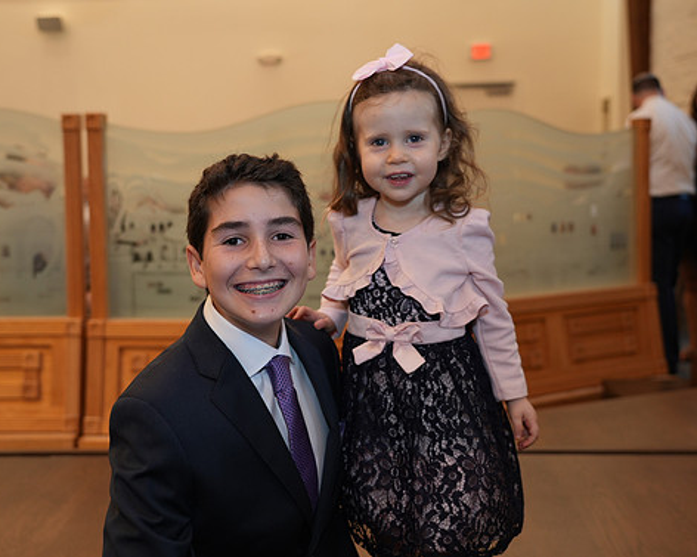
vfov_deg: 33.4
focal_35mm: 45
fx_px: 928
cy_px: 274
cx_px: 312
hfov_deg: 41.1
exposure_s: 1/80
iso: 640
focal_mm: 39
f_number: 4
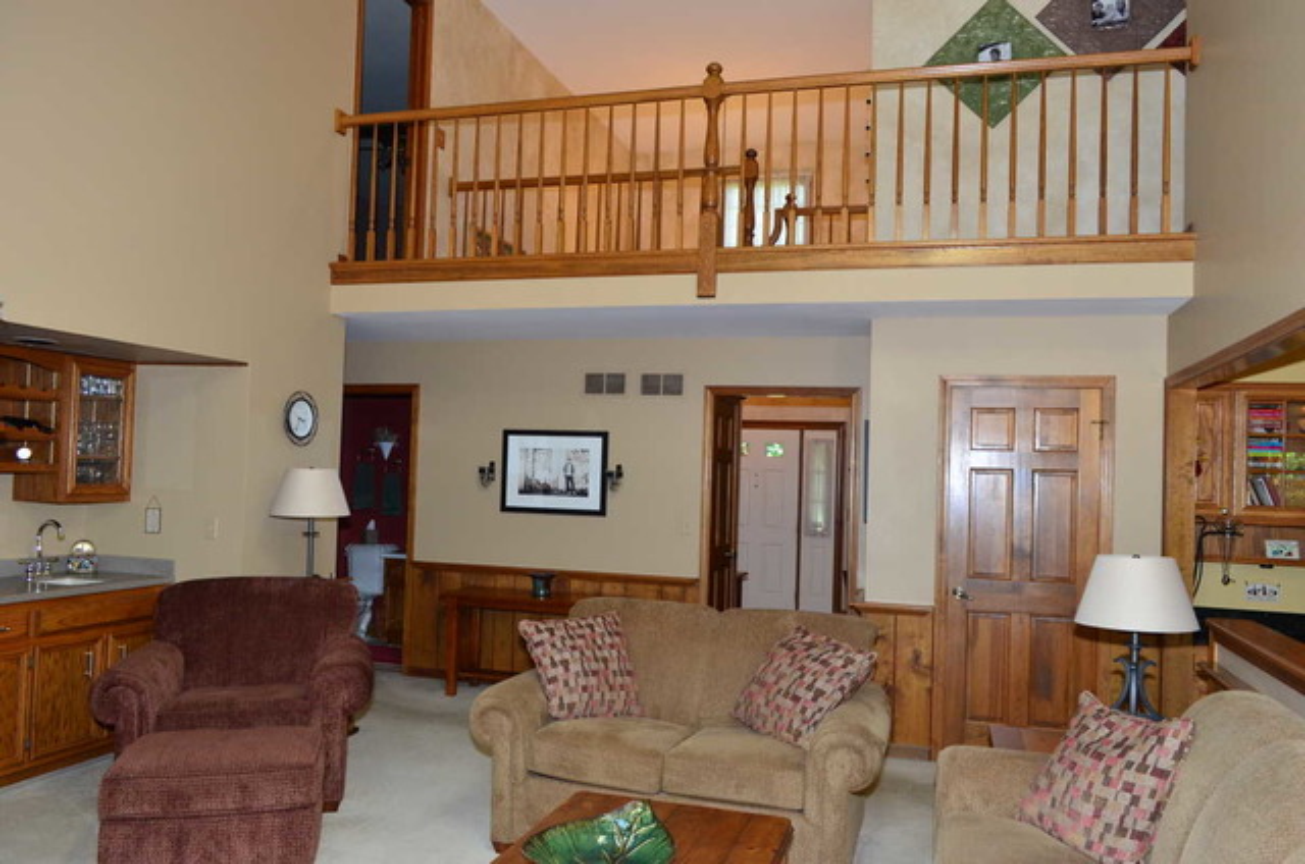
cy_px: 432
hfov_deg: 67.5
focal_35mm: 27
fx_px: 977
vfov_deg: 47.7
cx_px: 652
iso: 800
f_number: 6.7
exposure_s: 1/60
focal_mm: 18
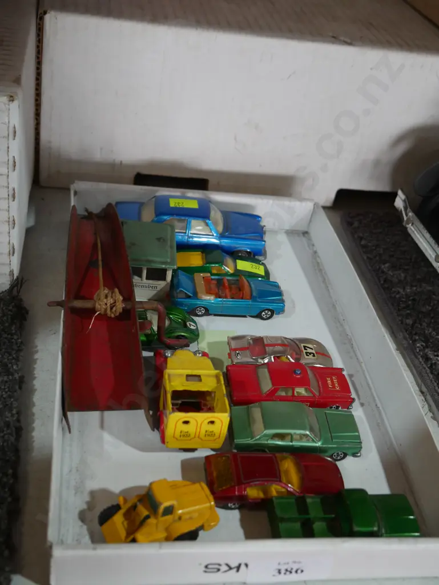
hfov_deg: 34.4
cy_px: 292
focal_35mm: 42
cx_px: 220
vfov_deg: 44.8
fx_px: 710
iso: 640
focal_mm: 21
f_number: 4.6
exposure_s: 1/60
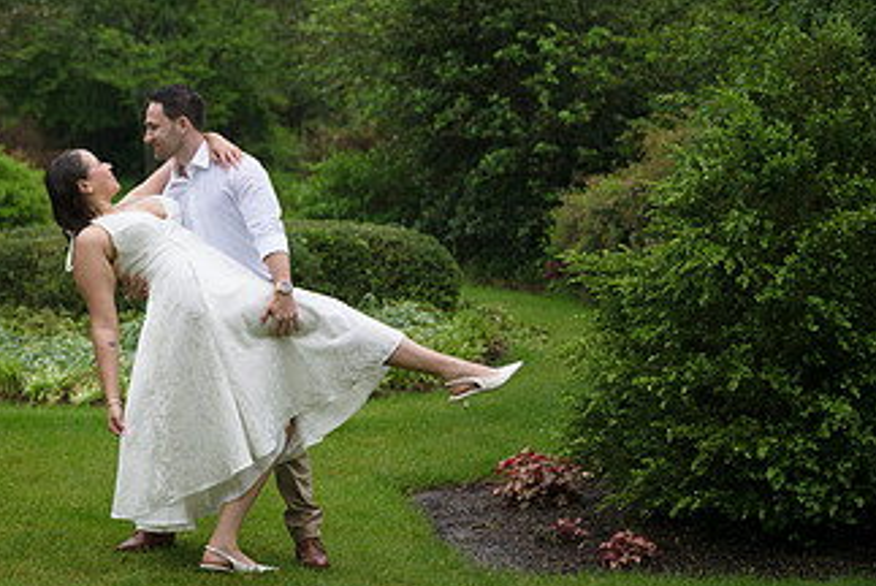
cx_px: 203
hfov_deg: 19.5
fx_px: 2533
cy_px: 197
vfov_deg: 13.2
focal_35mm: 104
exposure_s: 1/125
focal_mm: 58
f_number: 2.8
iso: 320
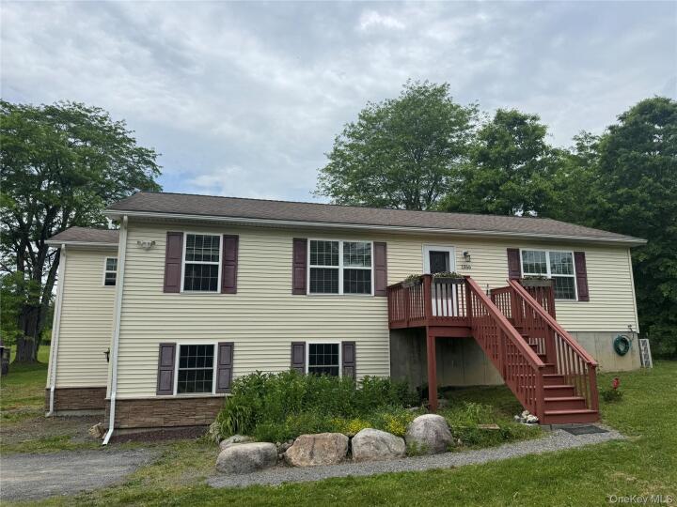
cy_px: 254
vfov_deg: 56.8
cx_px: 338
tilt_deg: +9.6
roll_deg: -0.1
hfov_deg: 71.6
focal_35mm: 24
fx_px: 469
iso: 80
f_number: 1.78
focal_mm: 6.76
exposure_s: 1/7092
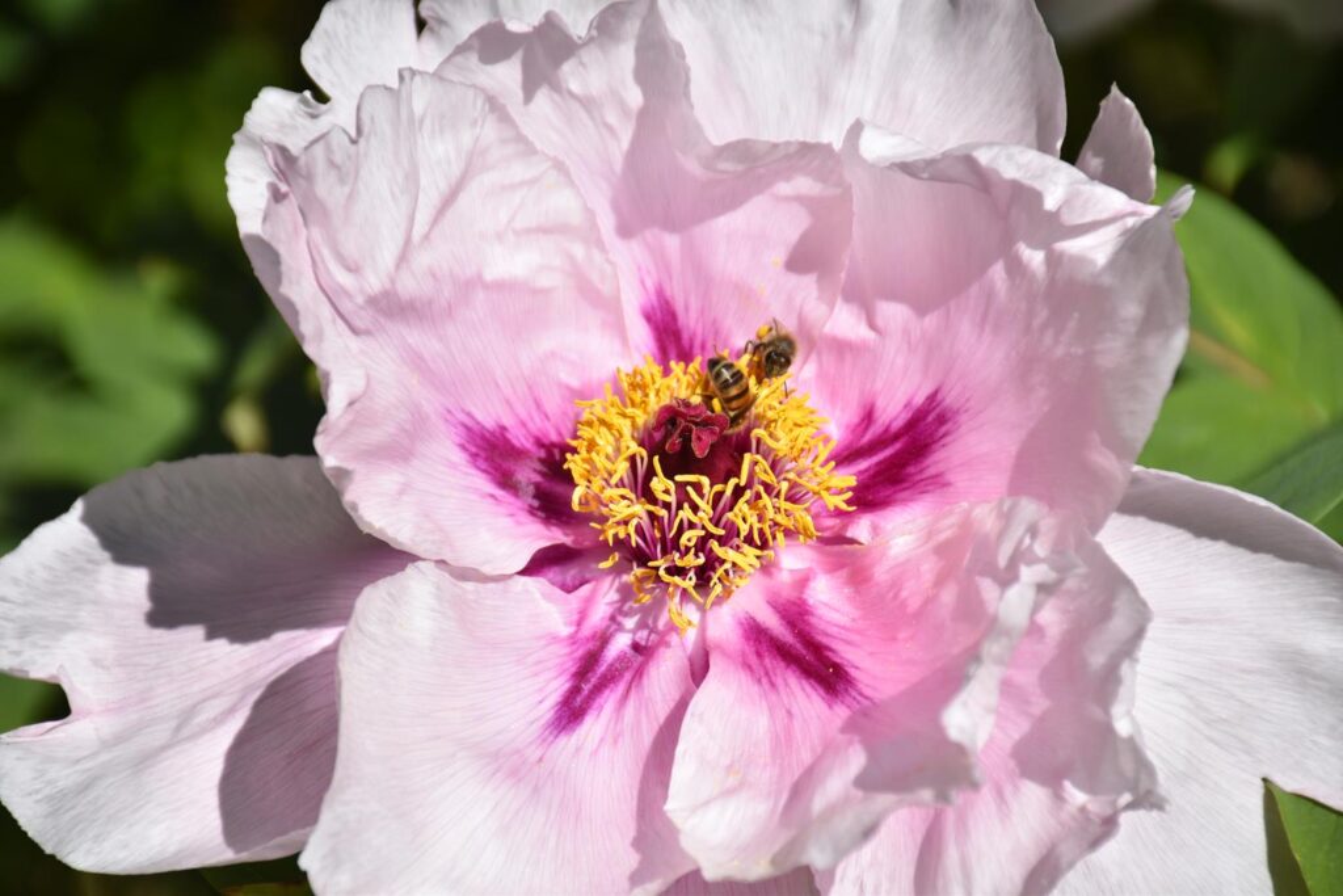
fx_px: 7835
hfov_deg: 9.8
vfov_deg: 6.5
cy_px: 448
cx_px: 672
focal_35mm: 210
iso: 200
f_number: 8
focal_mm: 140
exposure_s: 1/1000
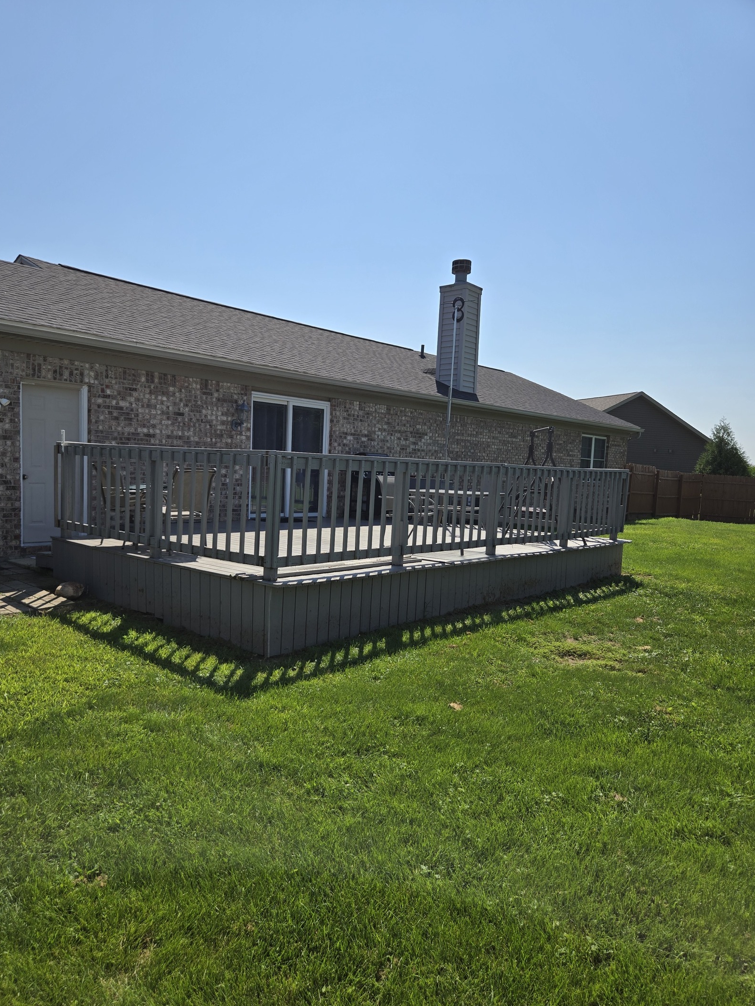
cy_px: 537
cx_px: 359
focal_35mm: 25
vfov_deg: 69.3
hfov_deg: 54.9
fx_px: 727
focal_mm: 5.4
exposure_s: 1/2708
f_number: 1.8
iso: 25
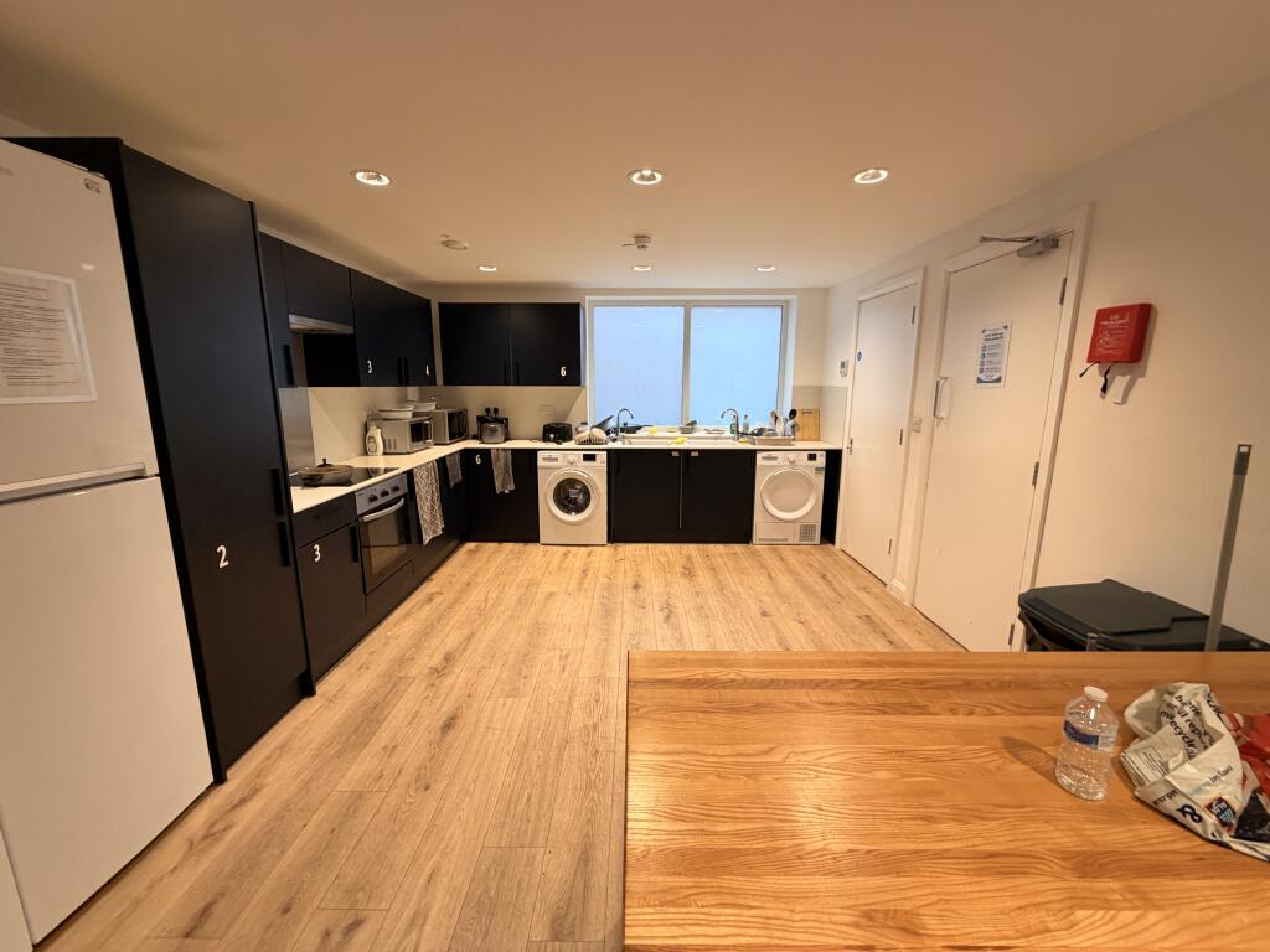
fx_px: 514
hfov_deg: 102.1
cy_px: 476
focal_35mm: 14
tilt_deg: -11.2
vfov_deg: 85.7
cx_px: 635
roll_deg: +0.6
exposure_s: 1/50
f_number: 2.2
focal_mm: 2.22
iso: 160
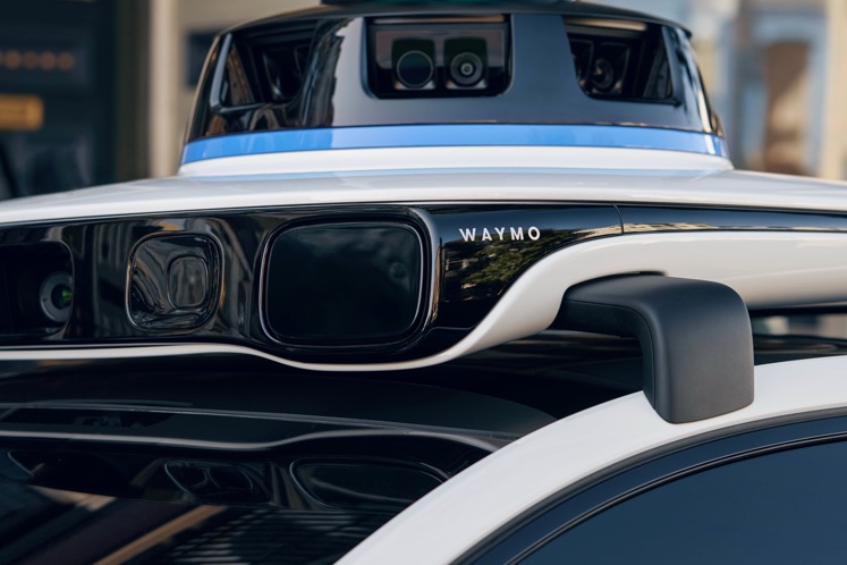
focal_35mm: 120
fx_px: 2823
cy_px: 216
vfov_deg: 11.4
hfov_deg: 17.1
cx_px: 380
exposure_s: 1/200
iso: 100
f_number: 3.5
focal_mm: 70
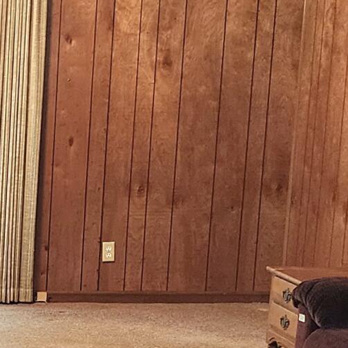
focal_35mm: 121
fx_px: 1376
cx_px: -201
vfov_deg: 14.1
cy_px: 380
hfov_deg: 13.4
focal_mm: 6.4
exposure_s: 1/120
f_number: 1.8
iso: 500
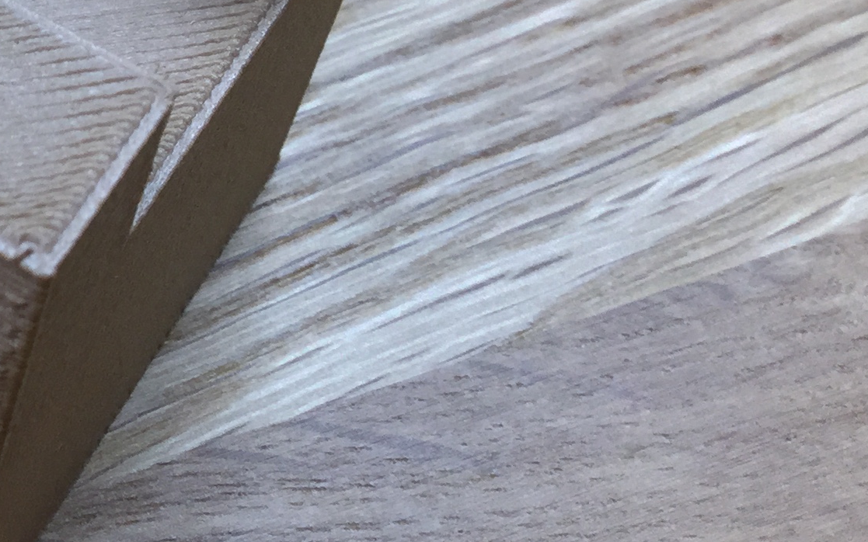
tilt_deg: -51.8
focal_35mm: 96
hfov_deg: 19.5
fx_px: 2271
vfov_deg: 13.4
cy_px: -38
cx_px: -332
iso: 50
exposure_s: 1/33
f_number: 2.4
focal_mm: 3.3
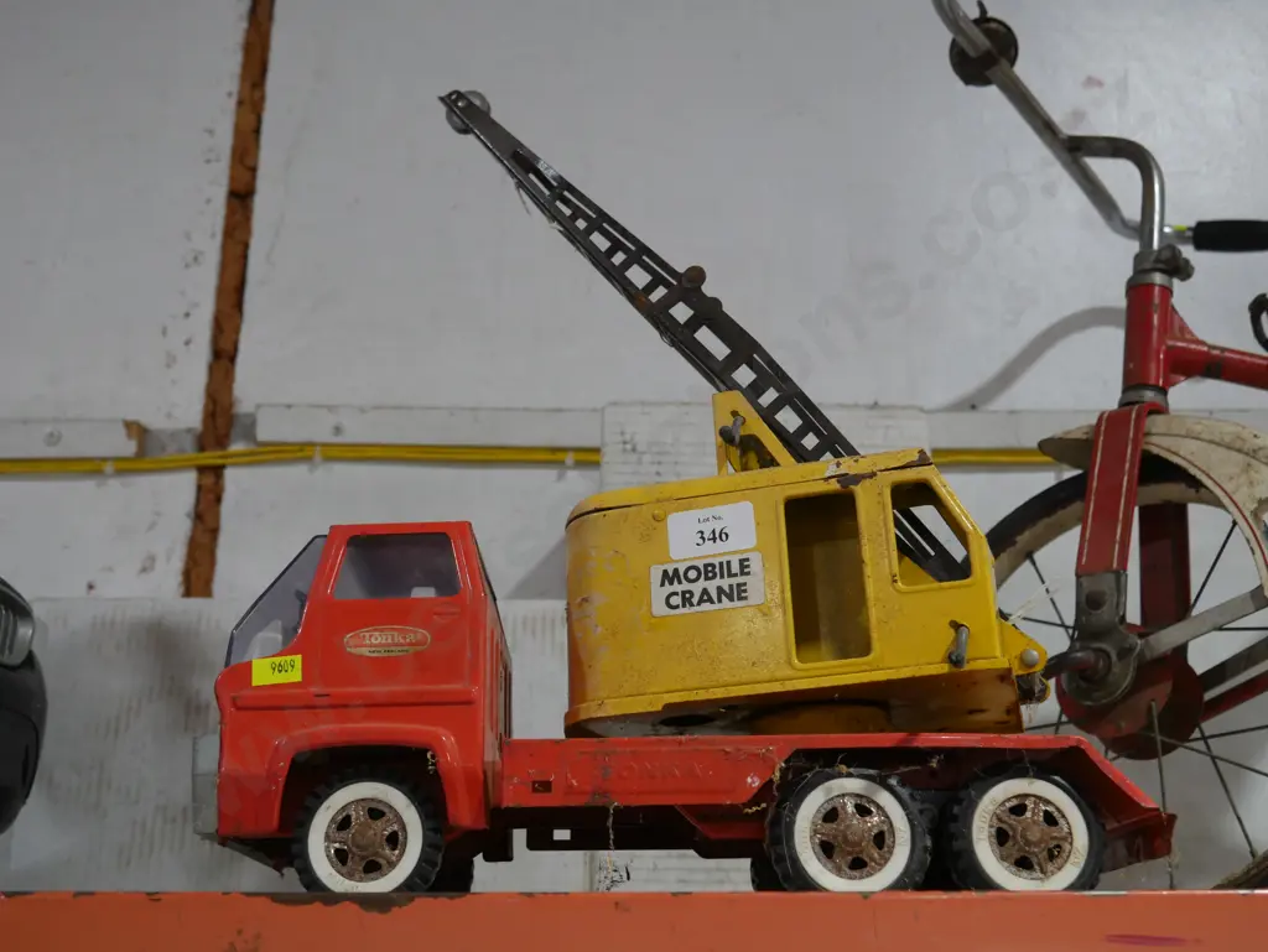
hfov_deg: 46.8
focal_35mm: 40
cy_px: 476
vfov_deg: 36.0
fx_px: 1466
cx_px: 634
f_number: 4.5
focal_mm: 20
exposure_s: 1/60
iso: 500
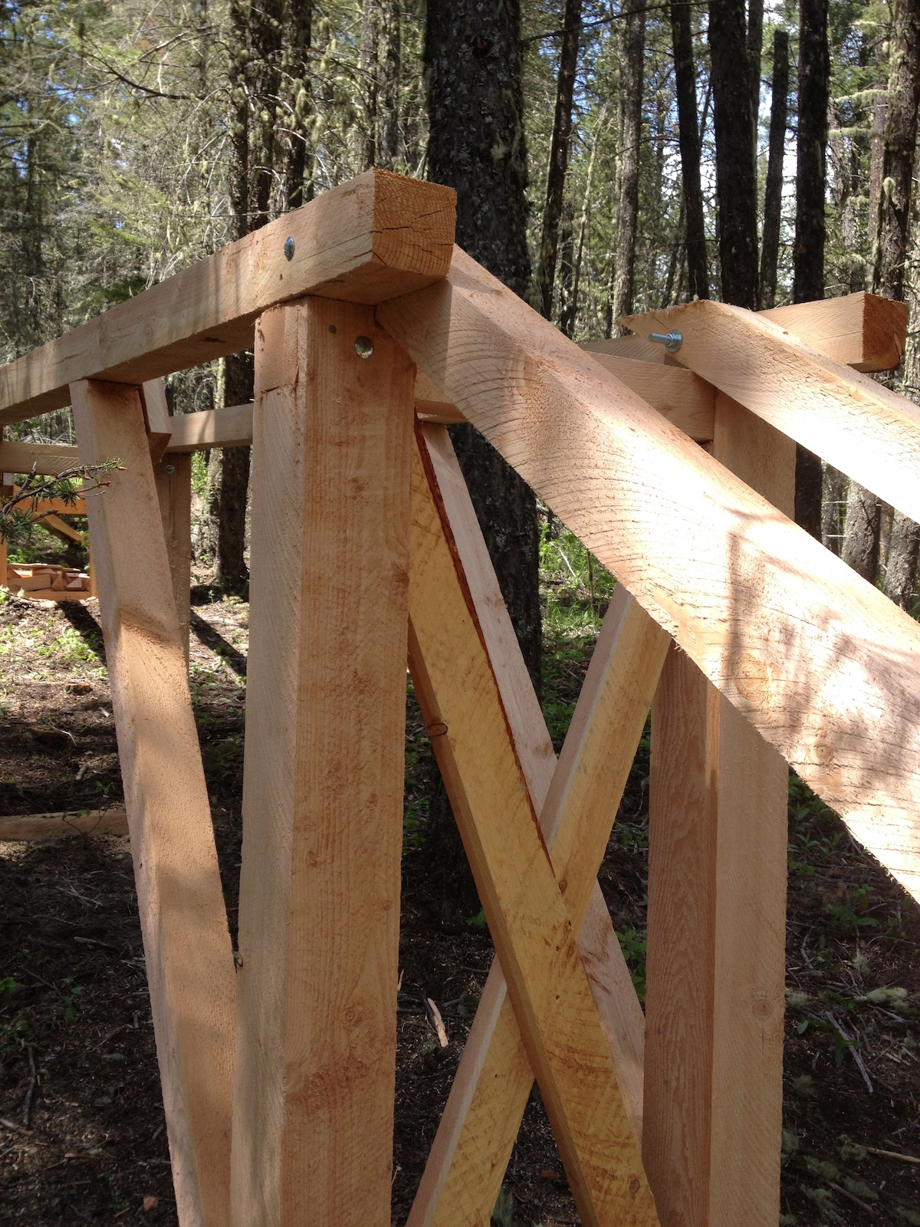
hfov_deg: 40.7
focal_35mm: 35
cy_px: 614
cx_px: 460
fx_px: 1240
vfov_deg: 52.6
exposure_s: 1/373
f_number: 2.4
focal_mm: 4.28
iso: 64
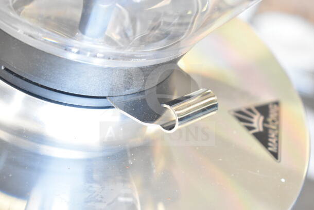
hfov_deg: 24.6
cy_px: 105
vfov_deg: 16.6
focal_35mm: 82
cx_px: 157
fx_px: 720
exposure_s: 1/100
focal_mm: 55
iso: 2200
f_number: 5.6
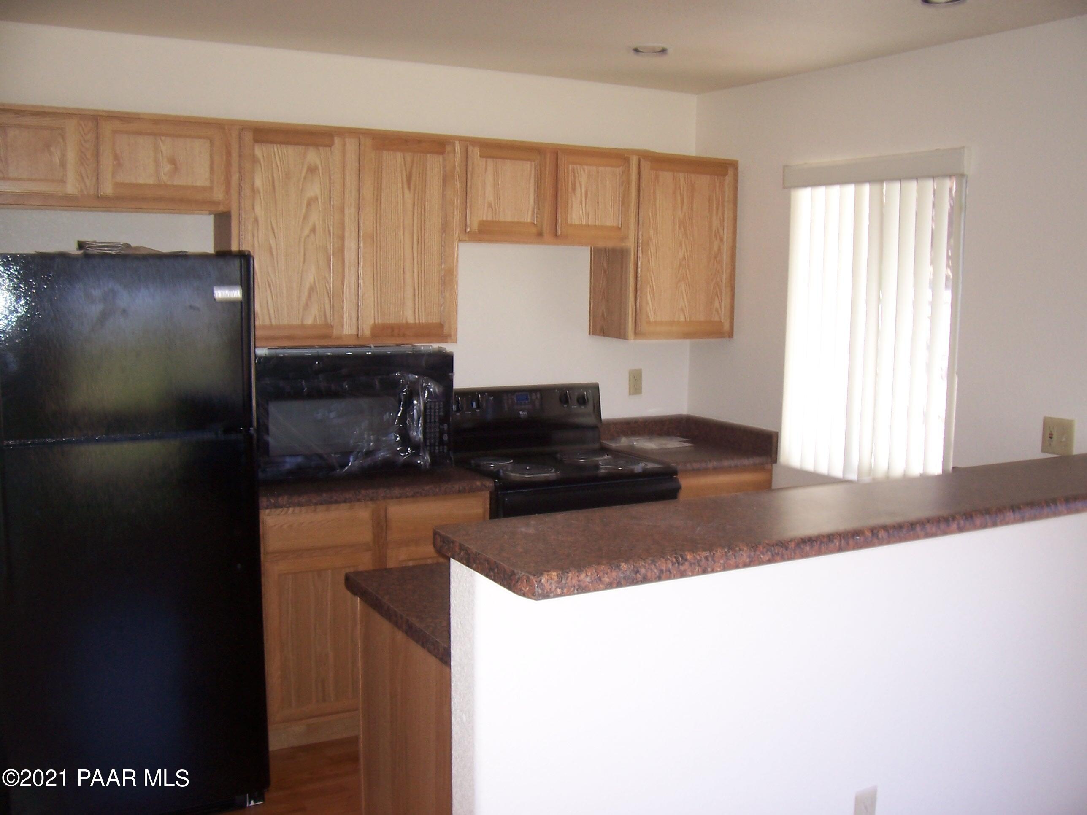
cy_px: 408
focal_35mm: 34
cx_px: 544
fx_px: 1068
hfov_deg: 54.0
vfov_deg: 41.8
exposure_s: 1/60
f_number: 2.7
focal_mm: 5.6
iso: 80
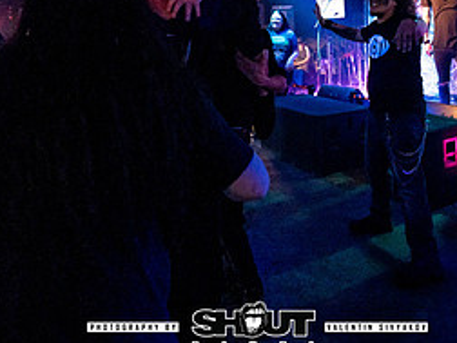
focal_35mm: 31
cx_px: 258
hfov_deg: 58.2
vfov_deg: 41.8
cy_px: 34
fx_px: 409
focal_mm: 14
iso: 3200
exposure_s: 1/100
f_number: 2.8
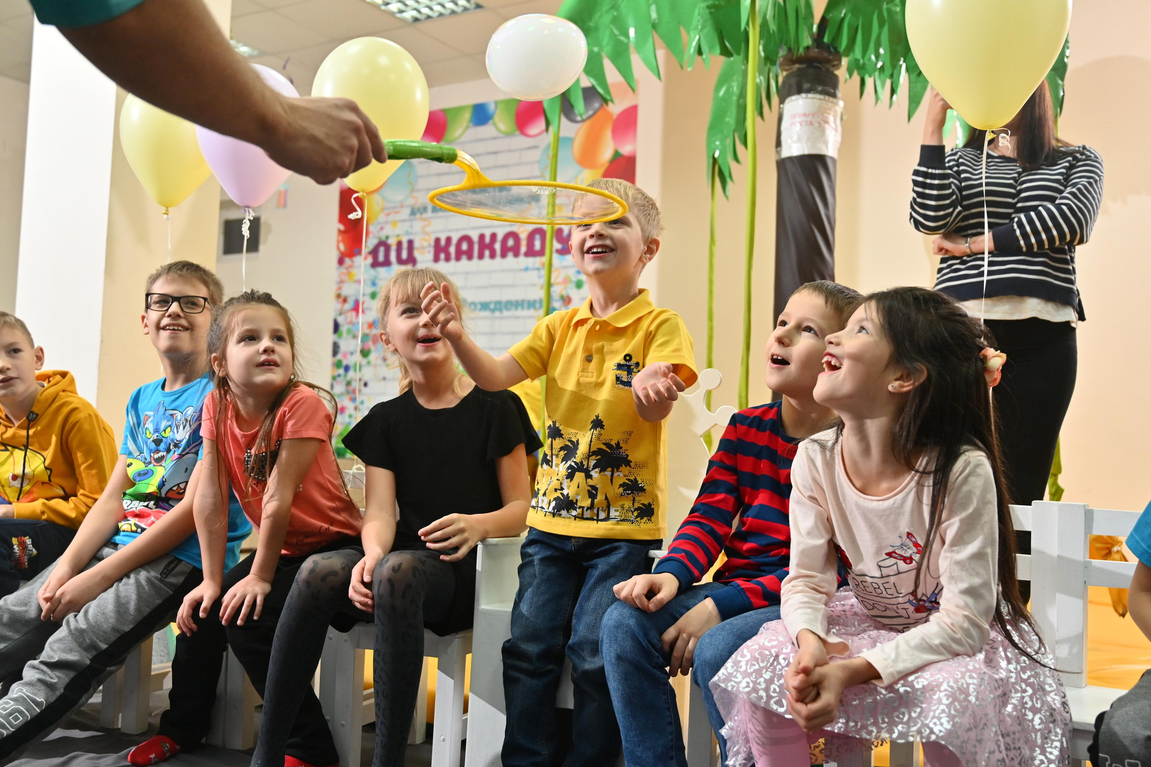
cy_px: 378
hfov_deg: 53.1
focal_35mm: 36
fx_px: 1151
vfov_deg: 36.9
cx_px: 571
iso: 640
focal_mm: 35
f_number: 4
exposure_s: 1/160
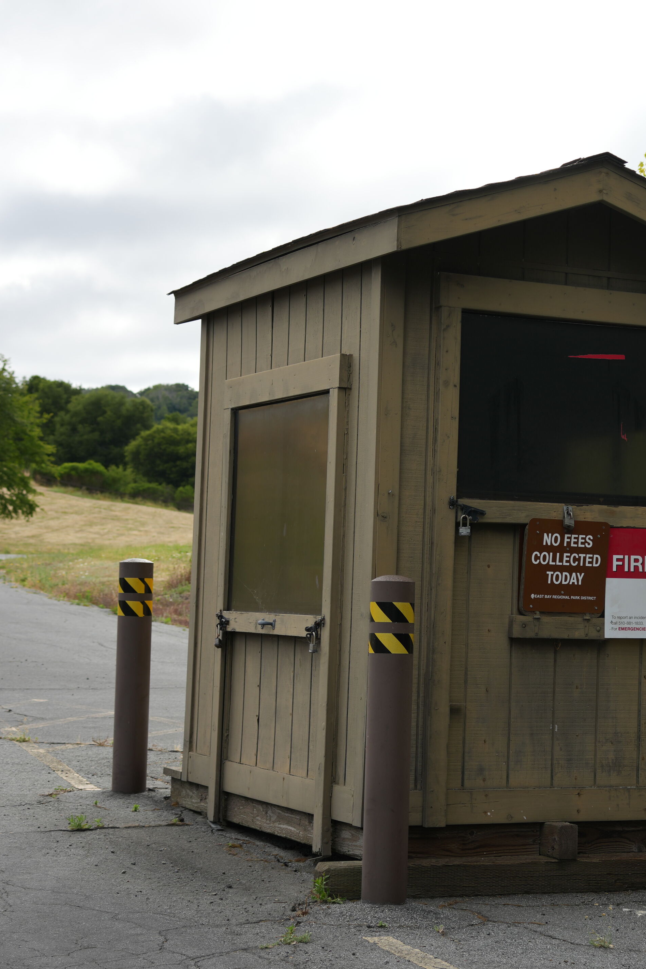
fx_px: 2045
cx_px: 544
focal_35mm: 76
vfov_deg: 26.6
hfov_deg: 17.7
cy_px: 483
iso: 125
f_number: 4.5
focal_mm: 50
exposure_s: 1/400
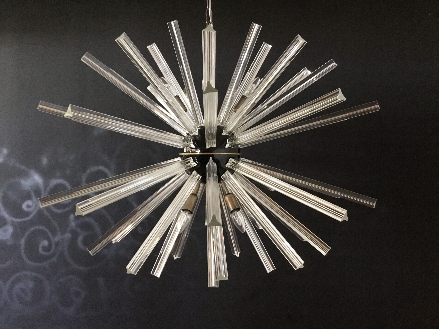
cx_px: 220
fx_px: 393
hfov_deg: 58.4
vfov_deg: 45.4
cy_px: 164
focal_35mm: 31
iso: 250
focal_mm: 3.3
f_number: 2.4
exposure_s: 1/17
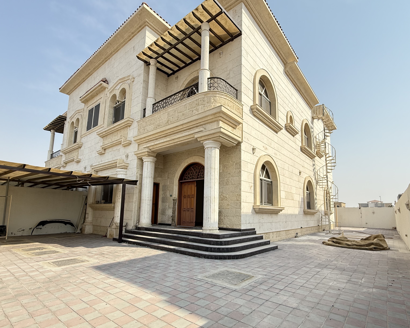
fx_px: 218
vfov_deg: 73.6
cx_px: 211
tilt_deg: +7.9
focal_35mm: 18
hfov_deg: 86.3
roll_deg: -1.4
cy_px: 182
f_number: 2.2
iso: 50
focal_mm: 2.22
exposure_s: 1/1087
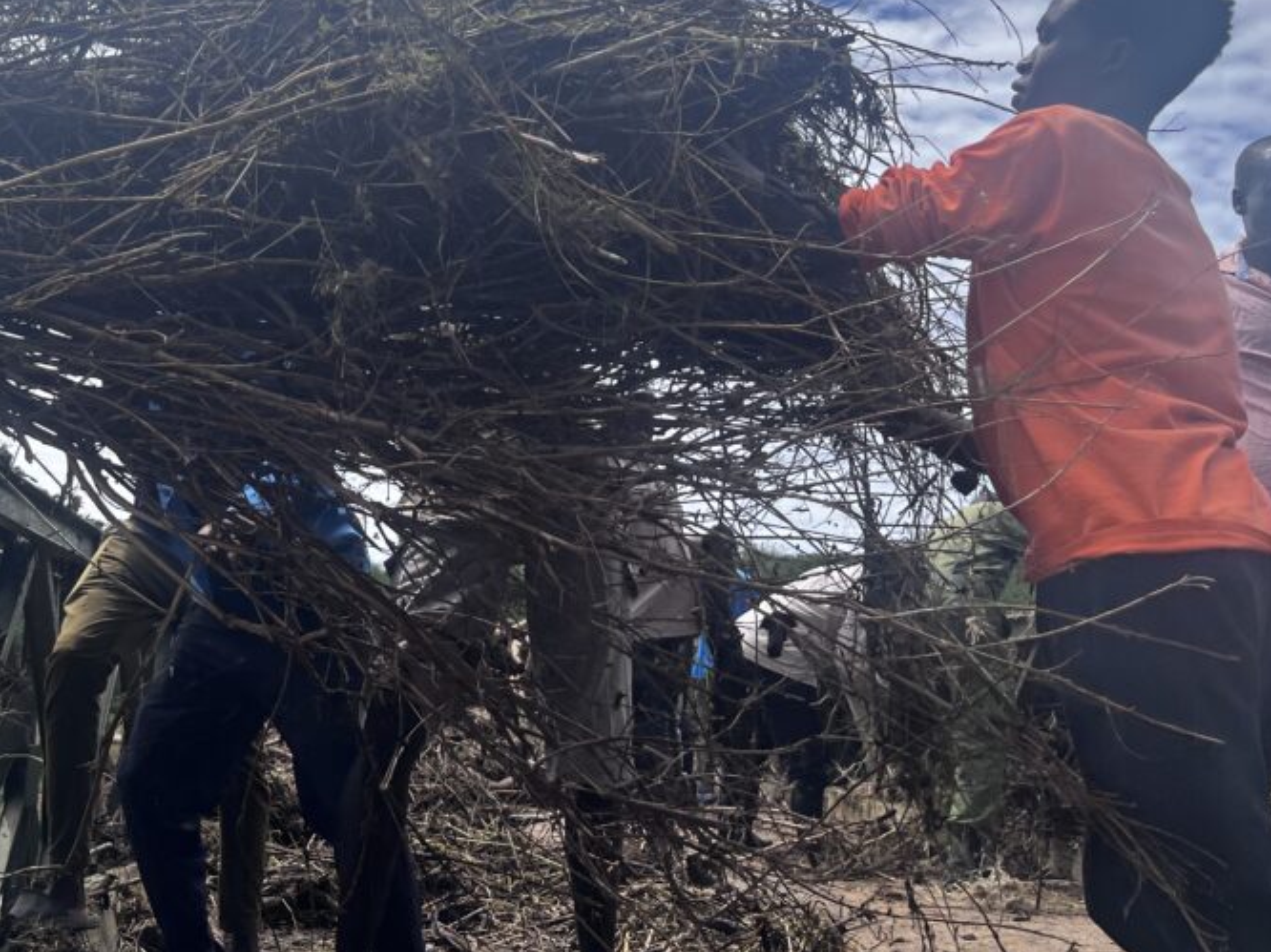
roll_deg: -2.2
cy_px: 347
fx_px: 1468
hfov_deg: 45.3
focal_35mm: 40
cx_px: 332
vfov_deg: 35.7
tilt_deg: +15.8
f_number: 1.6
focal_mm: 5.1
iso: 50
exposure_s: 1/3215
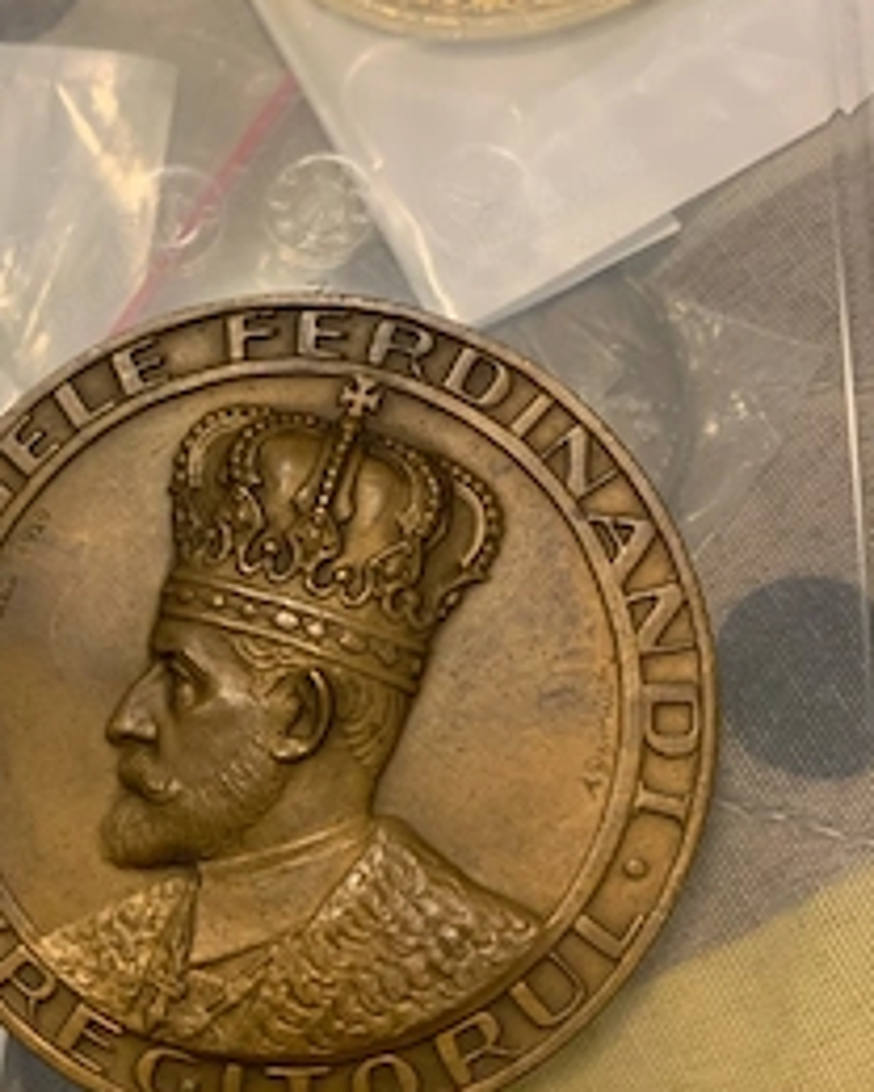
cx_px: 261
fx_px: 1261
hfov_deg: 37.6
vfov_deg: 46.7
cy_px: 613
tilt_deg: -72.4
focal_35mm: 39
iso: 250
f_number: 1.8
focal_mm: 4.25
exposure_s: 1/50
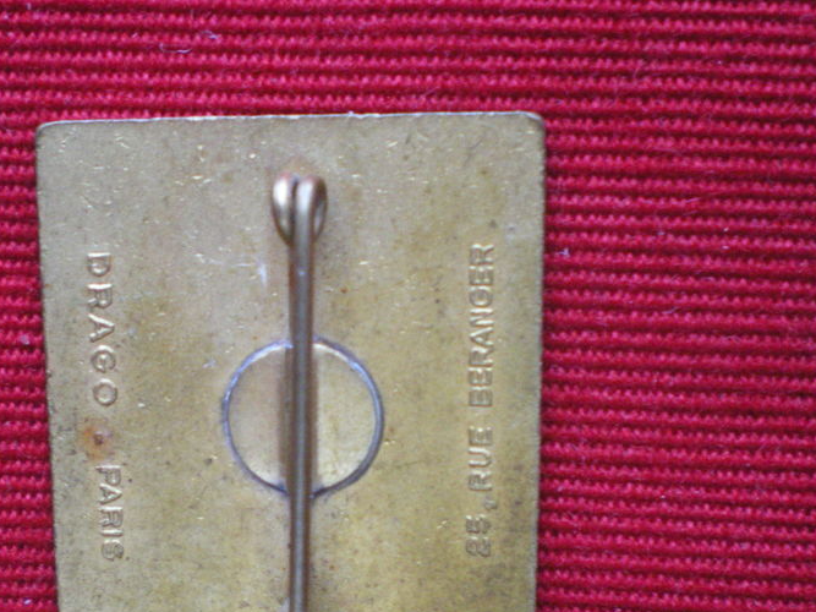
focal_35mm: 57
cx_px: 305
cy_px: 430
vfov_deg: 25.5
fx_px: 1343
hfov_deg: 33.6
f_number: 3.1
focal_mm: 6.3
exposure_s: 1/30
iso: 400
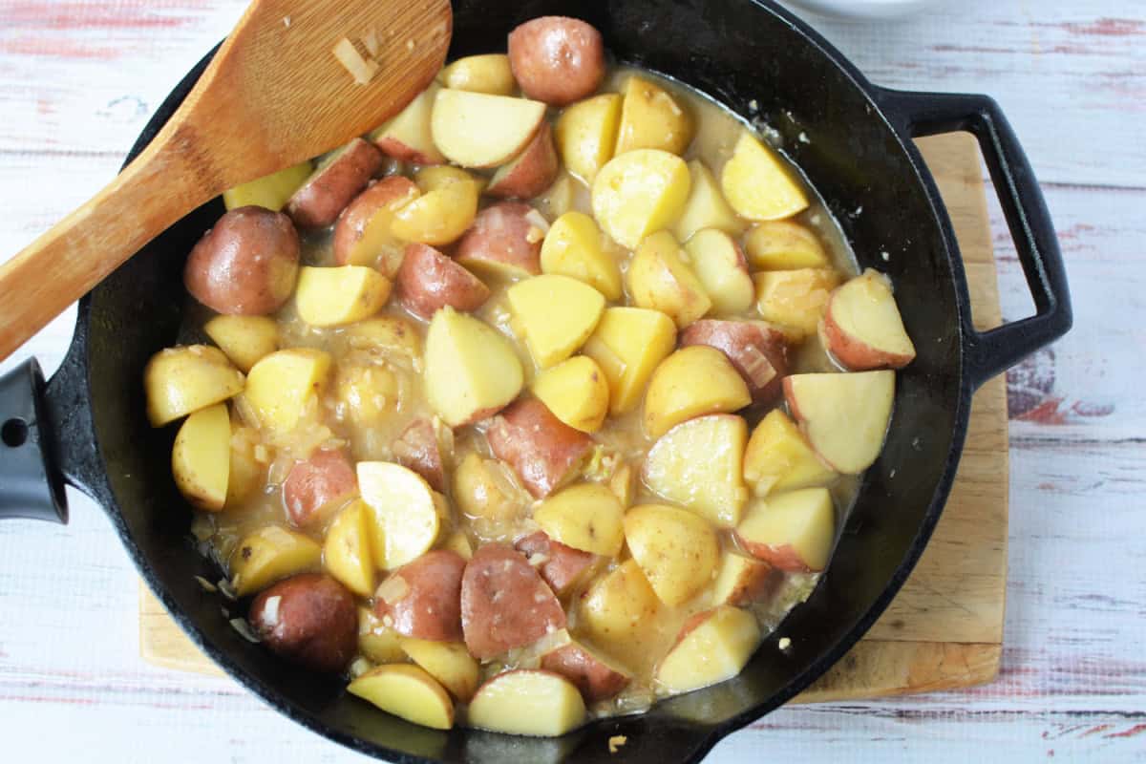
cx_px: 573
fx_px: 1671
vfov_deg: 25.8
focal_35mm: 52
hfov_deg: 37.9
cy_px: 382
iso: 500
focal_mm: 35
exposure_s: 1/60
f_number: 4
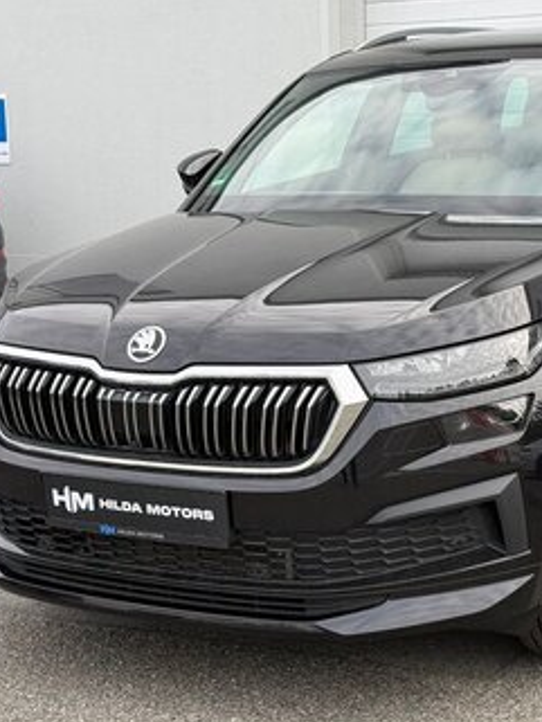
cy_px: 373
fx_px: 1523
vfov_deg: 26.7
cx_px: 414
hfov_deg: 20.0
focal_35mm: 73
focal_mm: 6.76
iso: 100
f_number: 1.78
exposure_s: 1/420
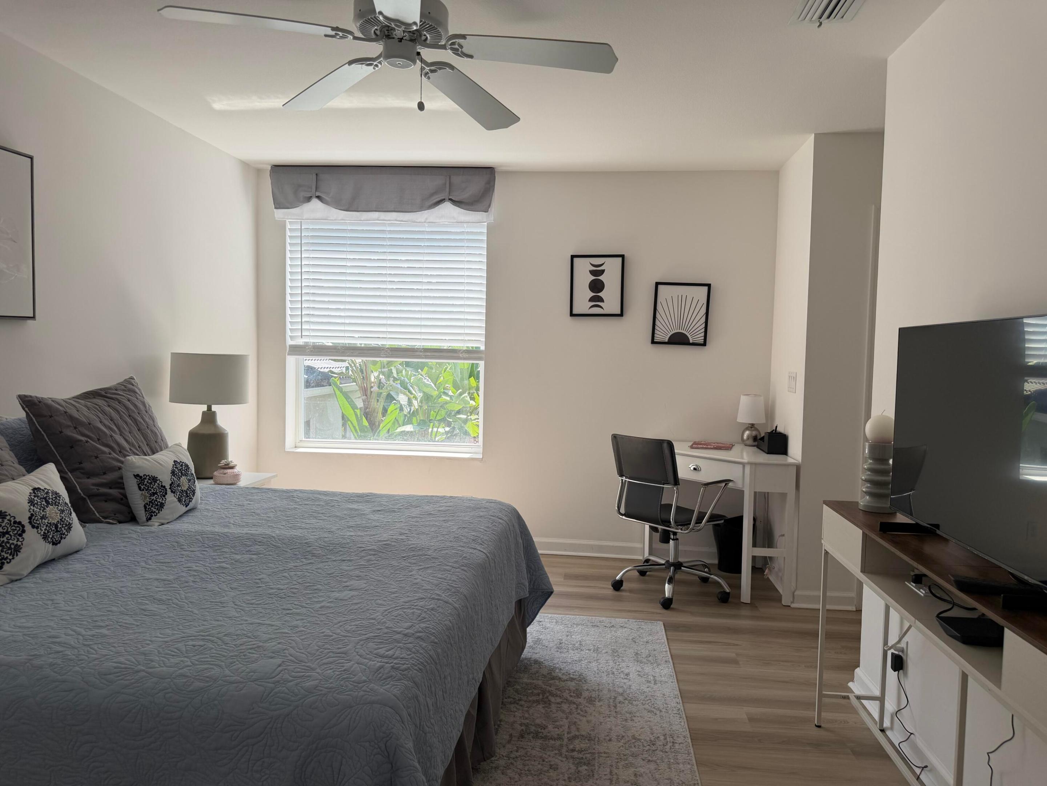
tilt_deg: -2.8
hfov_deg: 71.6
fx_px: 726
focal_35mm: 24
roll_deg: -1.4
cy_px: 393
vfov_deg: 56.8
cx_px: 524
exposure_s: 1/268
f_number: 1.78
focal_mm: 6.76
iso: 80
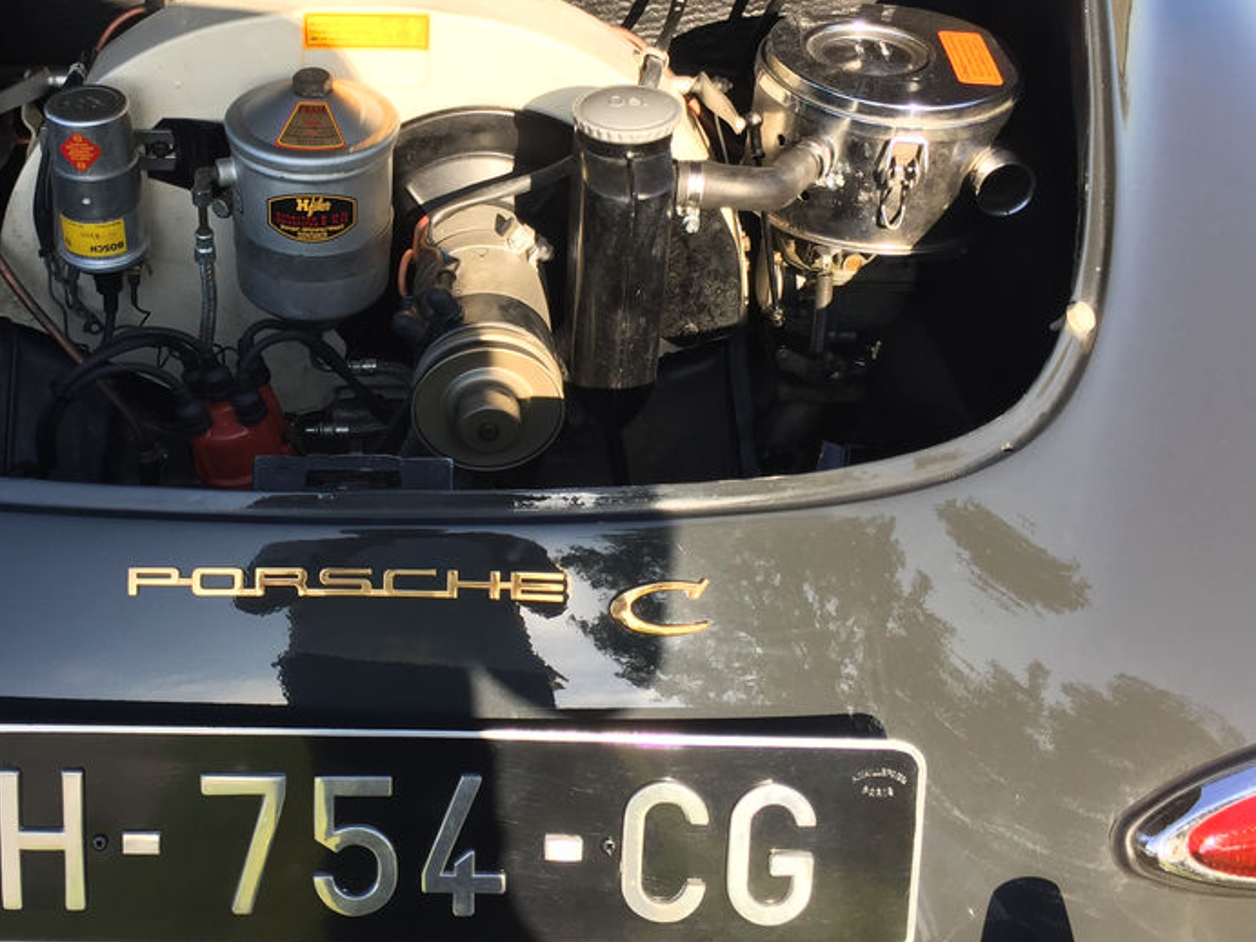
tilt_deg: -34.5
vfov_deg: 33.3
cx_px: 373
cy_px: 324
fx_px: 1560
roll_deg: +3.8
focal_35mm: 43
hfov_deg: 43.0
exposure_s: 1/403
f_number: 2.2
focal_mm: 4.15
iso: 32
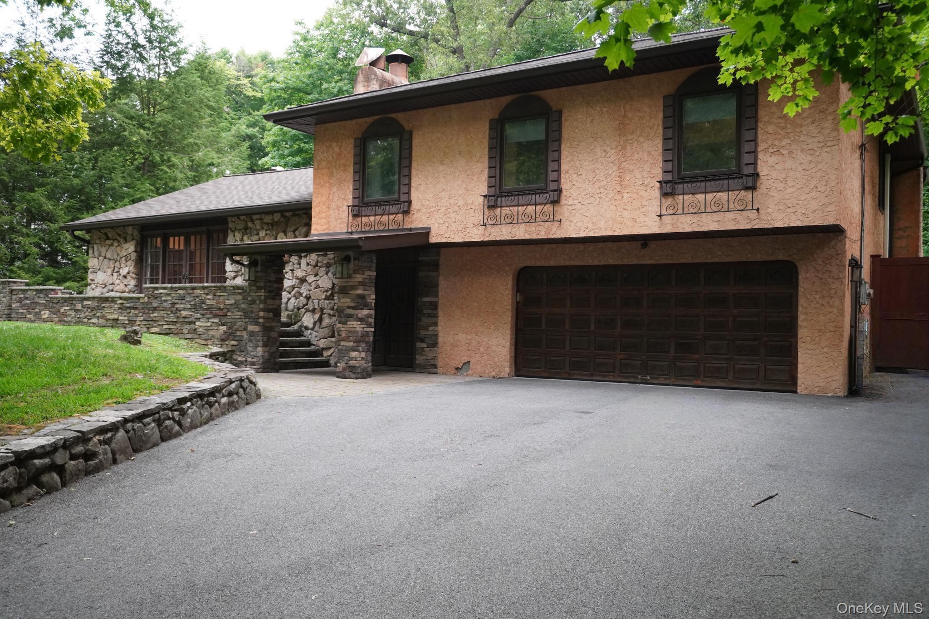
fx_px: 813
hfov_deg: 59.5
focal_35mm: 32
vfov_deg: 41.7
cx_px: 464
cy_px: 310
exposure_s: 1/160
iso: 1600
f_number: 4
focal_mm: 21
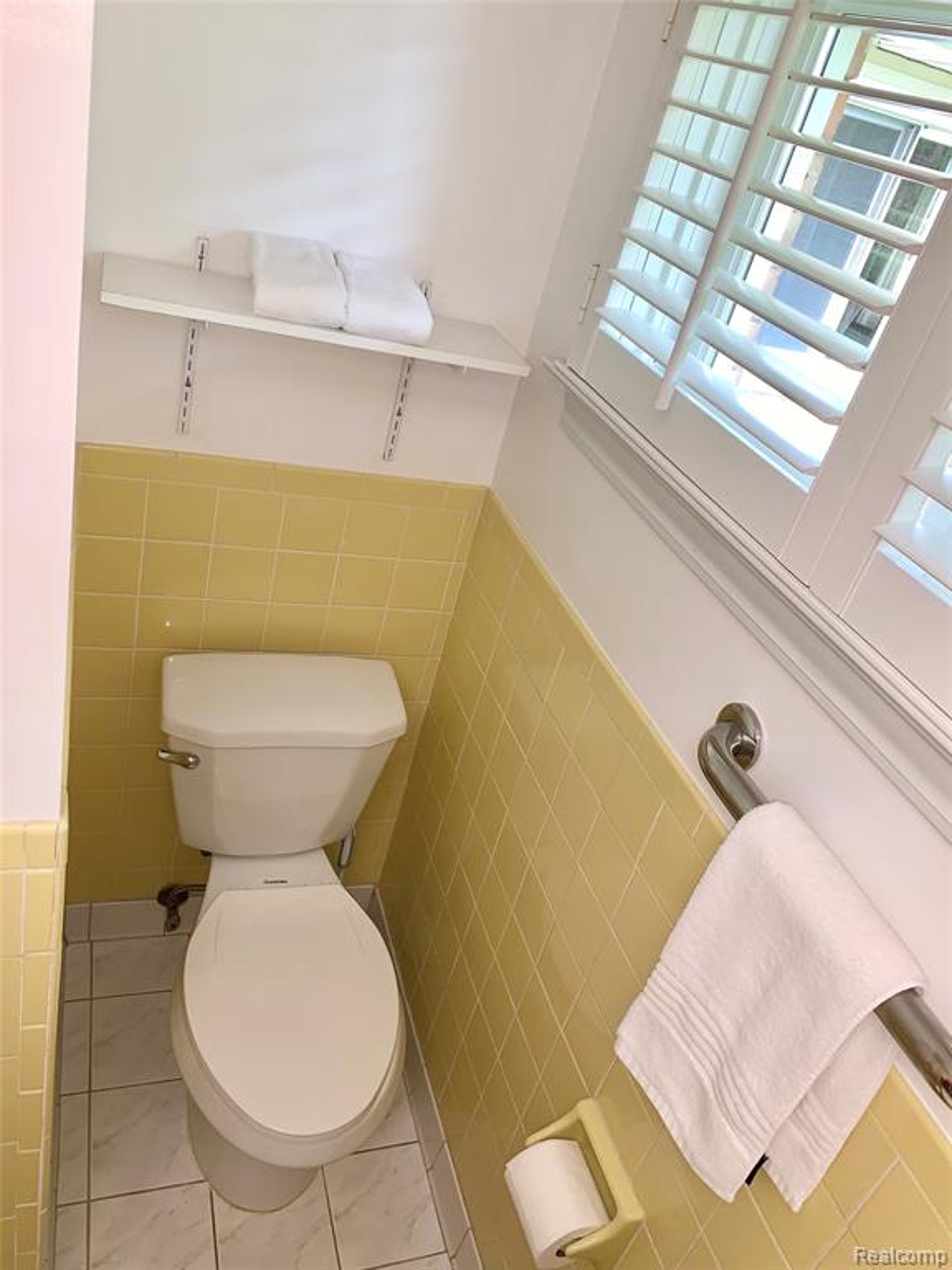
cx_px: 476
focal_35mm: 26
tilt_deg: -29.5
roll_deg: -15.4
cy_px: 635
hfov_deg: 53.1
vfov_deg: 67.3
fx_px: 953
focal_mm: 4.25
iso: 25
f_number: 1.8
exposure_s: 1/34
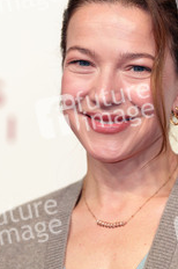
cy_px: 169
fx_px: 1874
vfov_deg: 8.2
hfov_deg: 5.4
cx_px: 128
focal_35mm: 252
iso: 320
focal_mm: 146
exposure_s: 1/250
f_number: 3.2
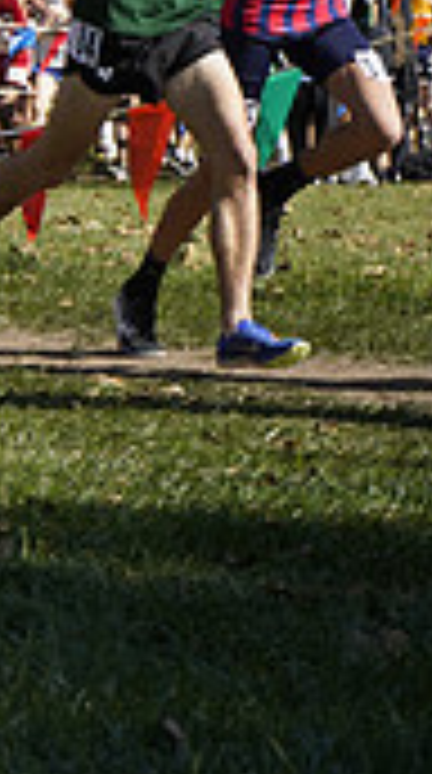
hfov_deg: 4.7
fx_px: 5080
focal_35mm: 248
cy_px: -83
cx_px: -806
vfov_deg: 8.6
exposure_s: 1/2500
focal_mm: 70
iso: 1600
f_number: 8
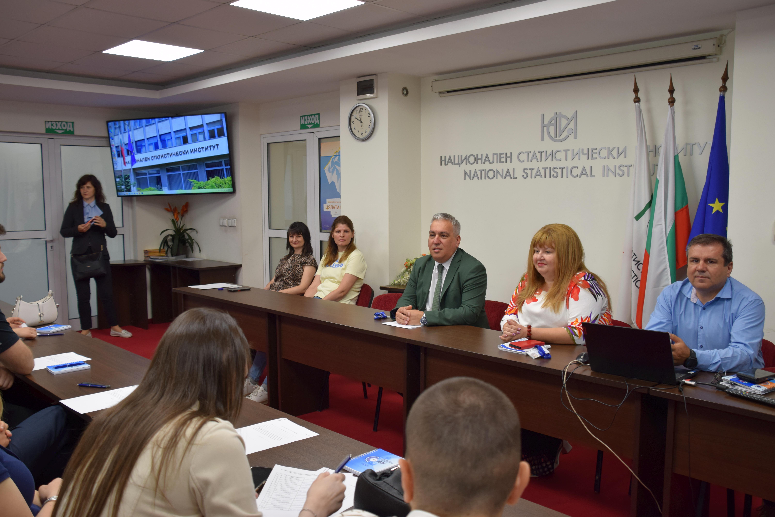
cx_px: 388
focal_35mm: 32
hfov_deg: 59.5
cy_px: 258
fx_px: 678
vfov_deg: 41.7
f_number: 4.5
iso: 400
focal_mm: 21
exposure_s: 1/80
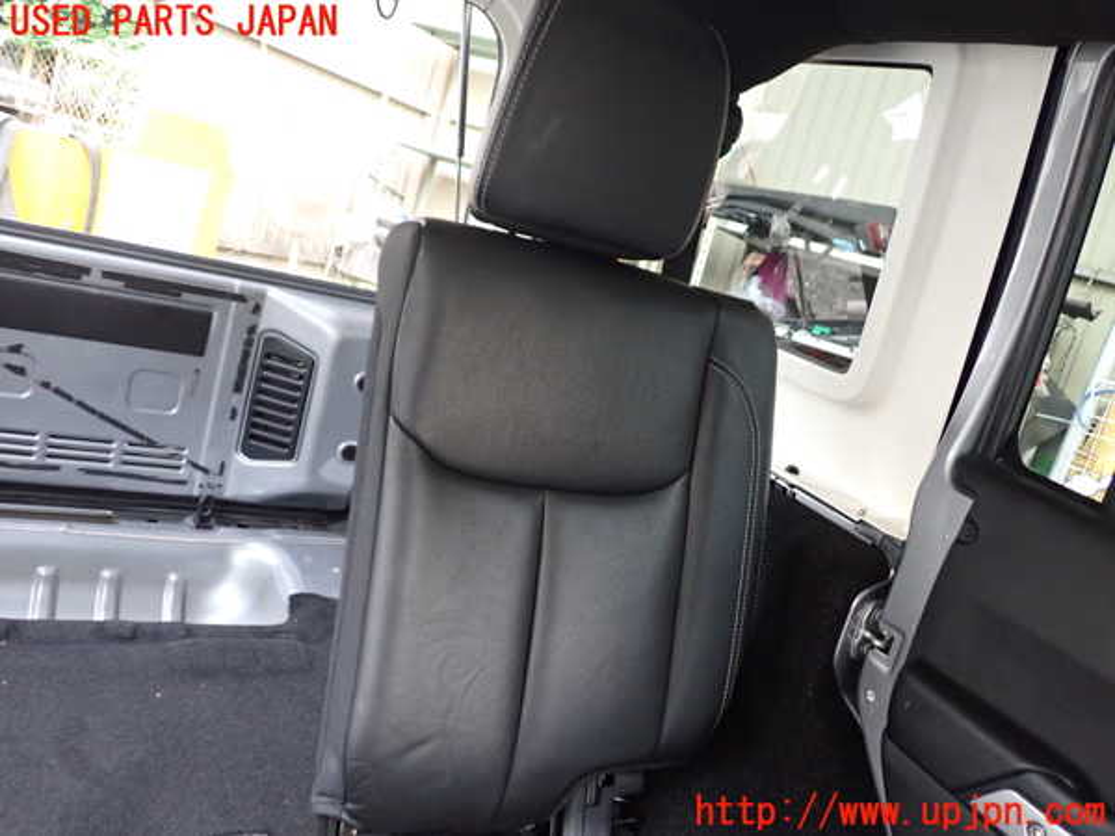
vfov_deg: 46.8
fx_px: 966
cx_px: 558
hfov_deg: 60.0
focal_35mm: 30
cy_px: 418
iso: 640
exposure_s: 1/30
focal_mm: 5.4
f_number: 2.3
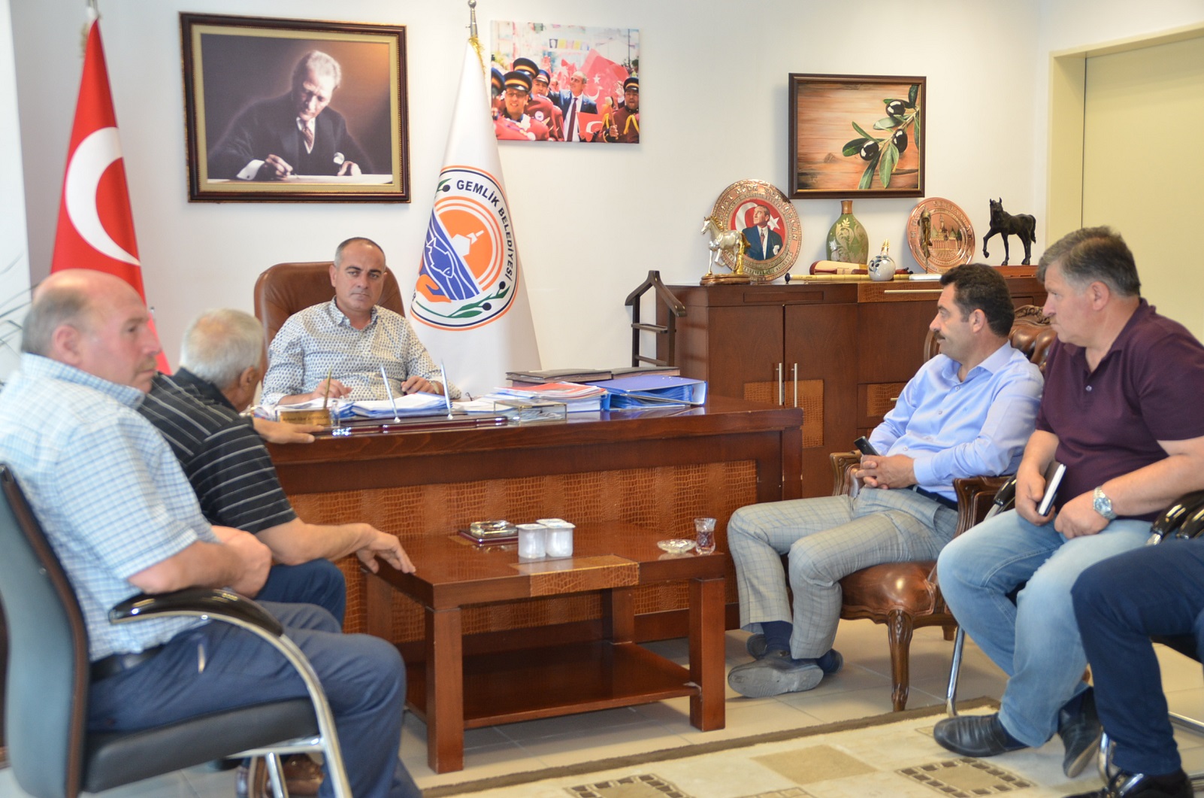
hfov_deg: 41.2
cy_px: 399
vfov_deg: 28.0
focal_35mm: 48
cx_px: 602
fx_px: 1602
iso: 560
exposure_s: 1/60
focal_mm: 32
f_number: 4.2
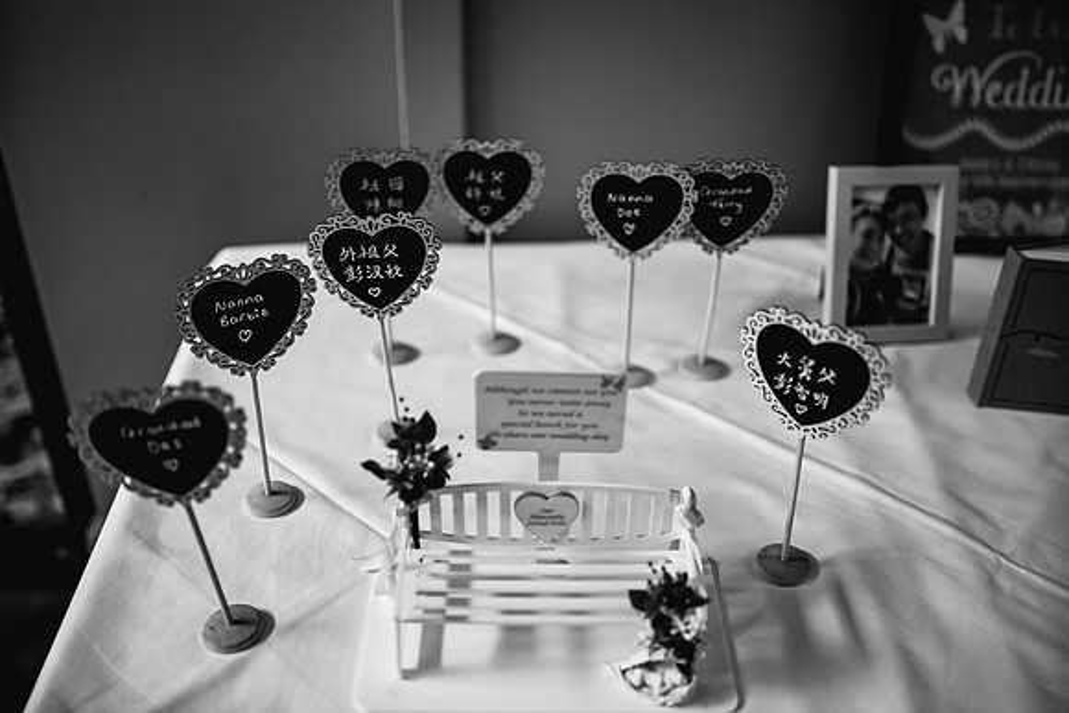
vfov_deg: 37.9
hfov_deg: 54.4
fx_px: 1039
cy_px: 356
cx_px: 534
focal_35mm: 35
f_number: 1.6
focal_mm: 35
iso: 800
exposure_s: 1/250
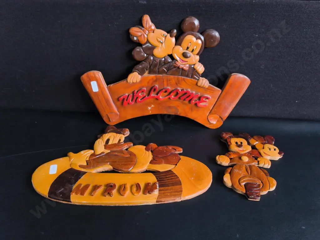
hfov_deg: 65.3
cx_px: 160
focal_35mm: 27
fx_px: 250
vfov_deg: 51.4
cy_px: 120
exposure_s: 1/100
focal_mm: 2.87
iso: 100
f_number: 2
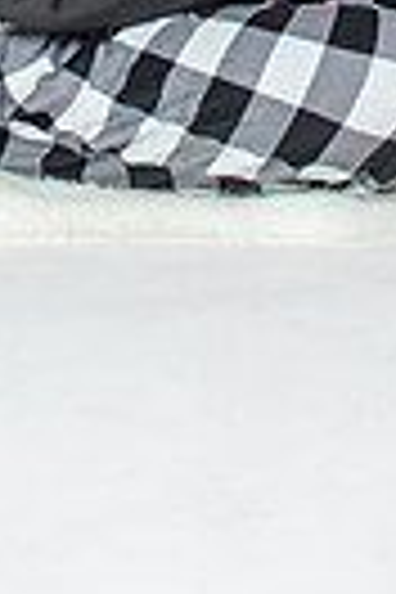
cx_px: 306
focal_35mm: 177
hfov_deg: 7.7
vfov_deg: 11.1
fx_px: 2920
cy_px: -324
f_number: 3.2
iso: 100
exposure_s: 1/250
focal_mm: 35
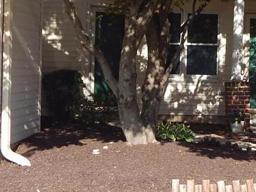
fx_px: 562
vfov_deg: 19.3
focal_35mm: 76
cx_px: 203
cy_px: 54
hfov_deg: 25.2
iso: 125
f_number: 3
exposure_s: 1/800
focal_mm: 4
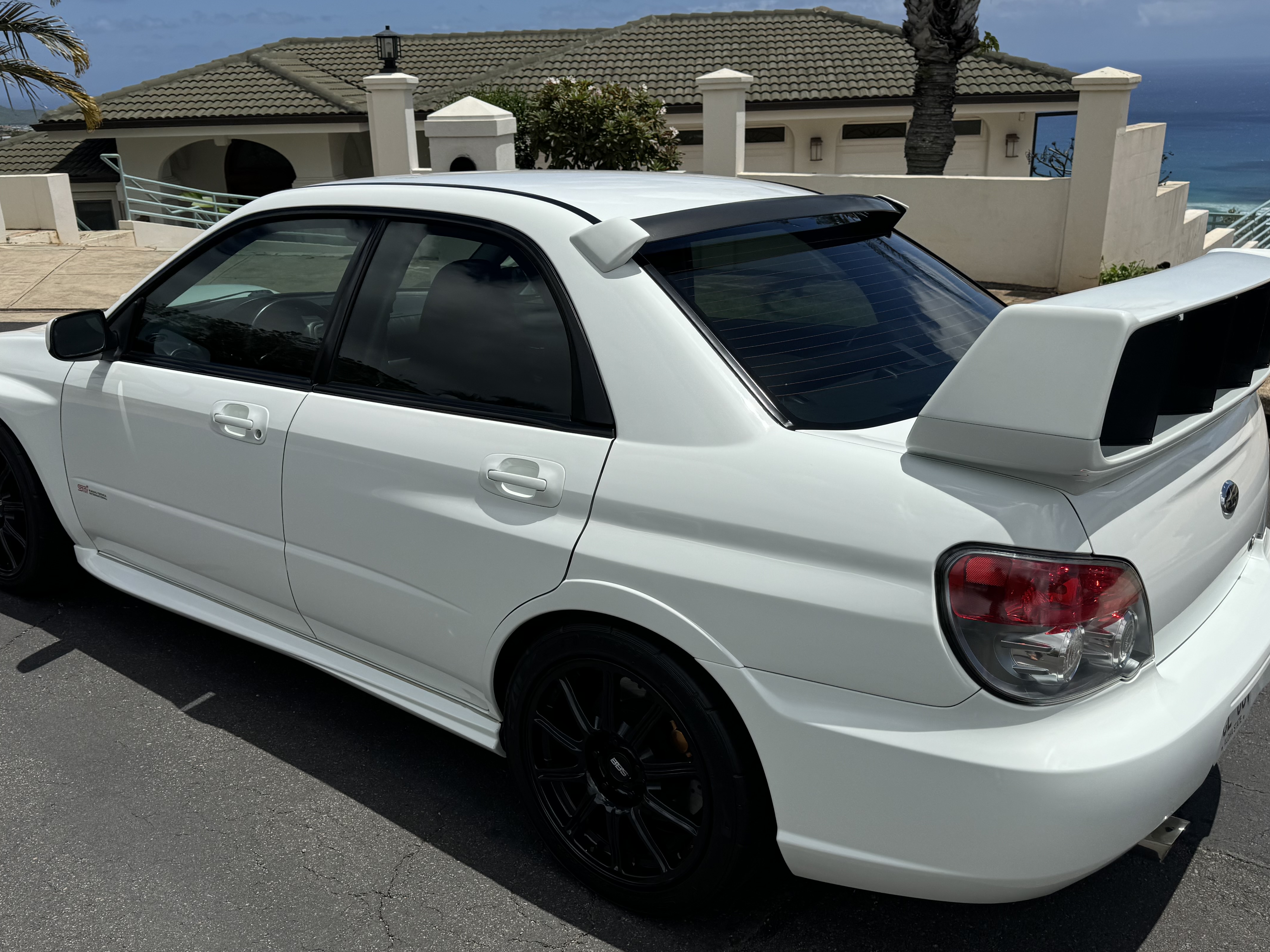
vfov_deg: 44.1
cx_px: 611
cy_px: 531
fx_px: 1174
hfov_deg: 56.8
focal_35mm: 32
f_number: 1.78
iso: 80
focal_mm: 6.76
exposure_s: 1/10417
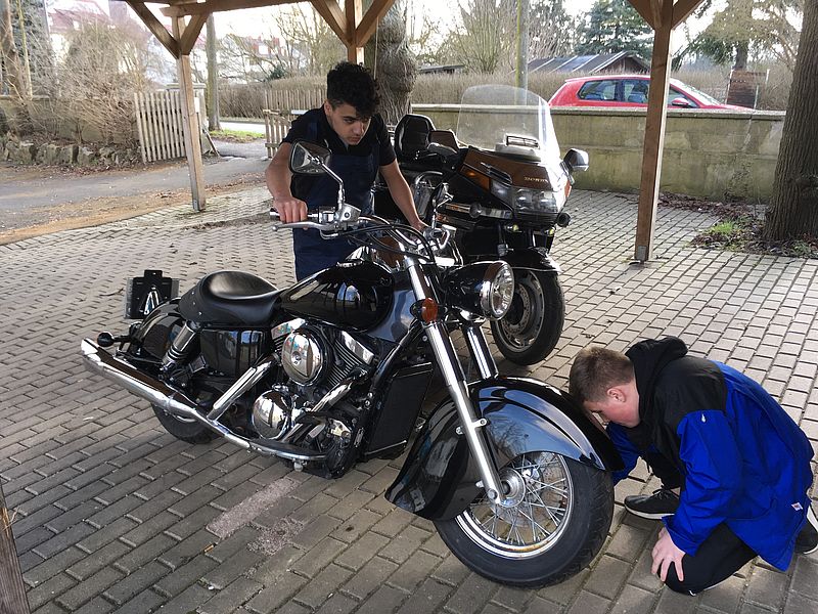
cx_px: 409
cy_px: 307
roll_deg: +2.1
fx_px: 685
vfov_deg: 48.2
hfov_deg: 61.7
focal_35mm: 29
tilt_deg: -20.7
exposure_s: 1/100
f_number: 2.2
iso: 32
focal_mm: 4.15
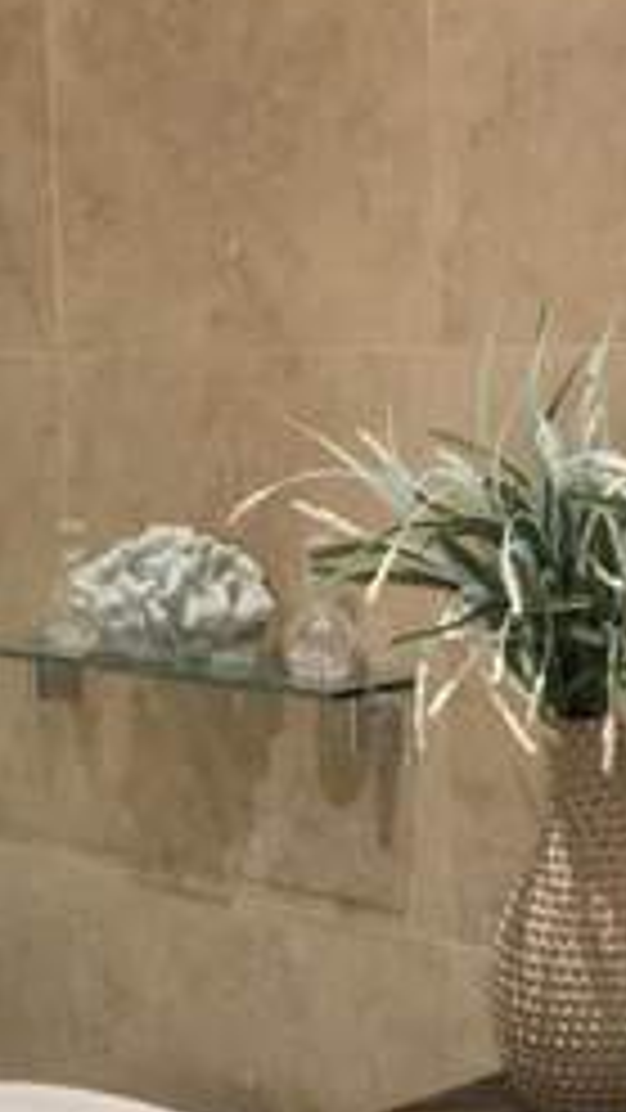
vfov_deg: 25.9
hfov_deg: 14.7
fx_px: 2419
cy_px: 513
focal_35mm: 82
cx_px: 320
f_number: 1.8
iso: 80
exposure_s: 1/60
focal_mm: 3
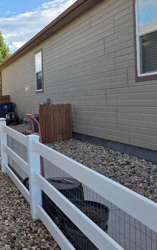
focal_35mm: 43
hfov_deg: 24.8
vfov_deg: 46.1
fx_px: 294
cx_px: -62
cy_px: 106
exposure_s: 1/2476
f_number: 1.8
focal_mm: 5.4
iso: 80
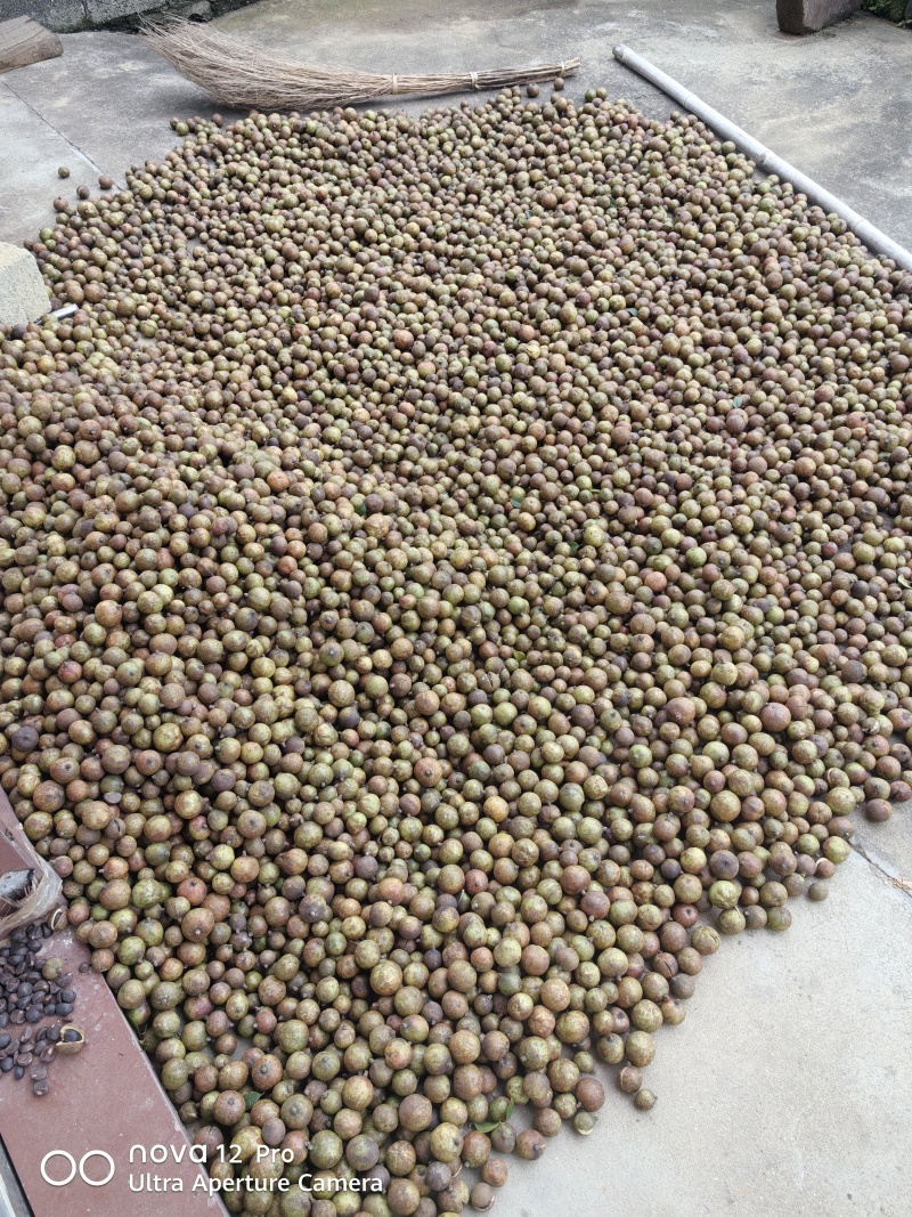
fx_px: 949
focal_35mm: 27
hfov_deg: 51.3
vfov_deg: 65.3
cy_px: 608
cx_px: 456
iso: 50
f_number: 2
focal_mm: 5.72
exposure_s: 1/304
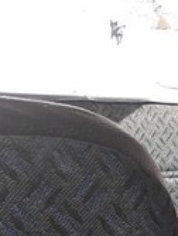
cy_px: 285
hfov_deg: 17.6
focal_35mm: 80
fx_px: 546
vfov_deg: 22.4
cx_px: 219
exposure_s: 1/100
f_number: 1.9
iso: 80
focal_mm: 3.6
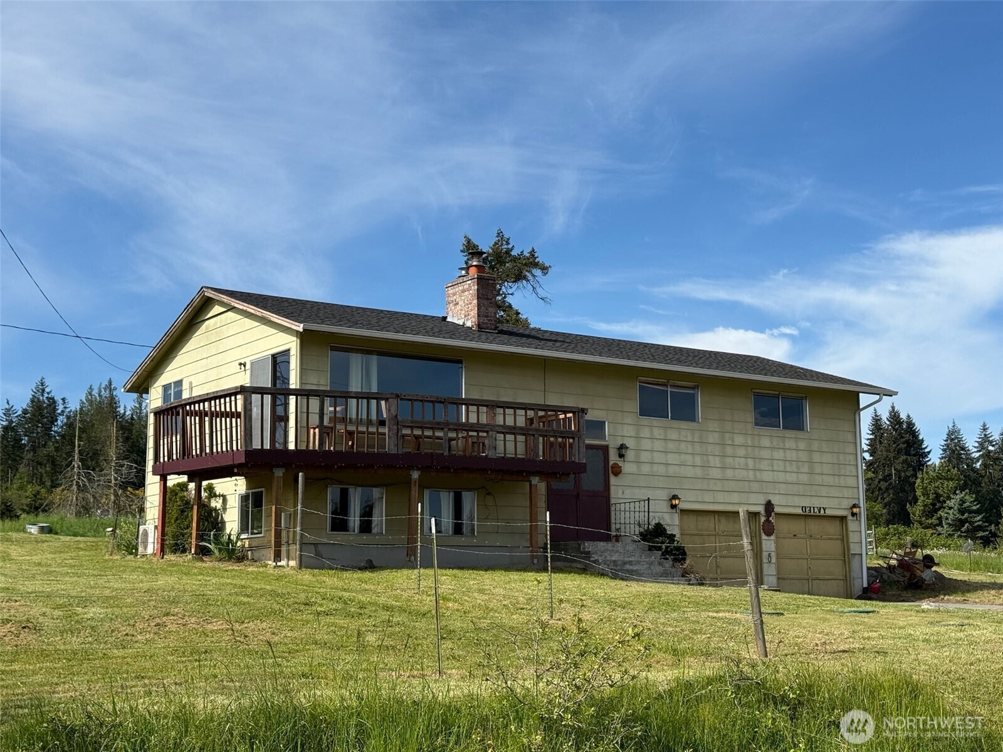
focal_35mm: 48
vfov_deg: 30.3
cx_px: 502
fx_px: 1391
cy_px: 376
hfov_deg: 39.7
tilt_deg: +8.7
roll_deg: +0.2
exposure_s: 1/4587
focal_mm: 6.76
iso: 64
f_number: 1.78
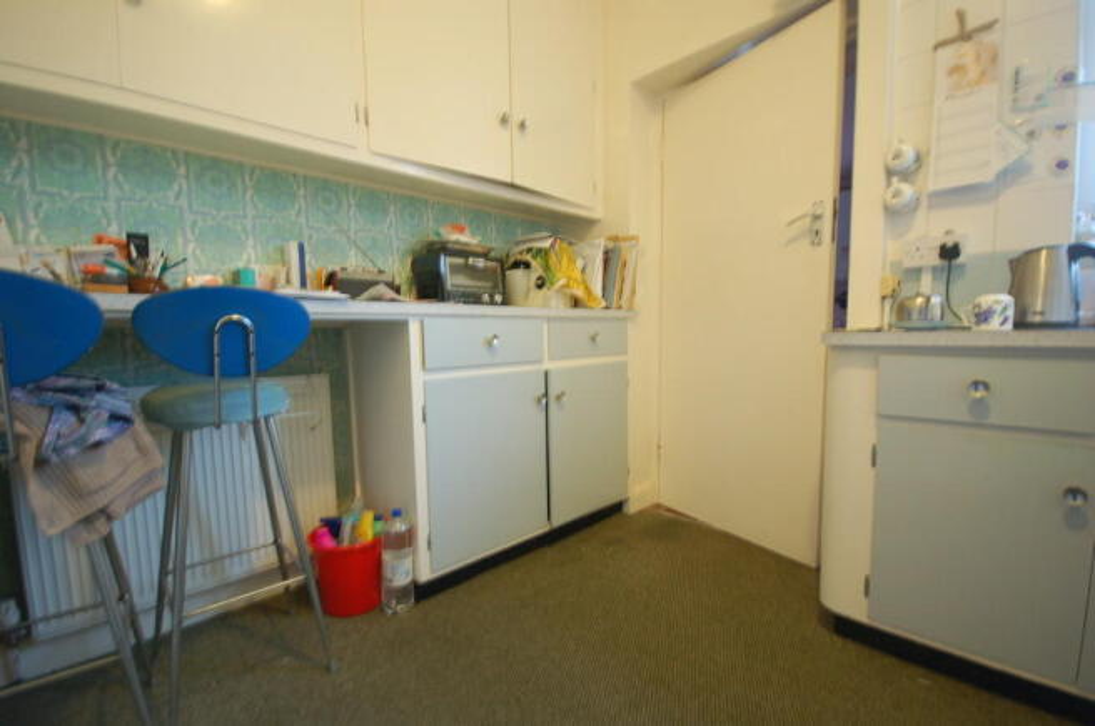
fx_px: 455
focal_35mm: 15
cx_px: 548
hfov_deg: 100.5
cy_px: 363
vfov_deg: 77.1
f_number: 4
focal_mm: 10
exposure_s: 1/6
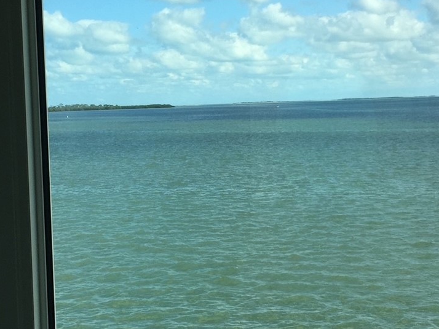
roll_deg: +2.4
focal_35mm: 65
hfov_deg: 29.8
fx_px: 824
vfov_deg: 22.5
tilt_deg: -2.7
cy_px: 131
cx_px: 194
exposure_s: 1/1319
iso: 32
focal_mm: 4.15
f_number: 2.2
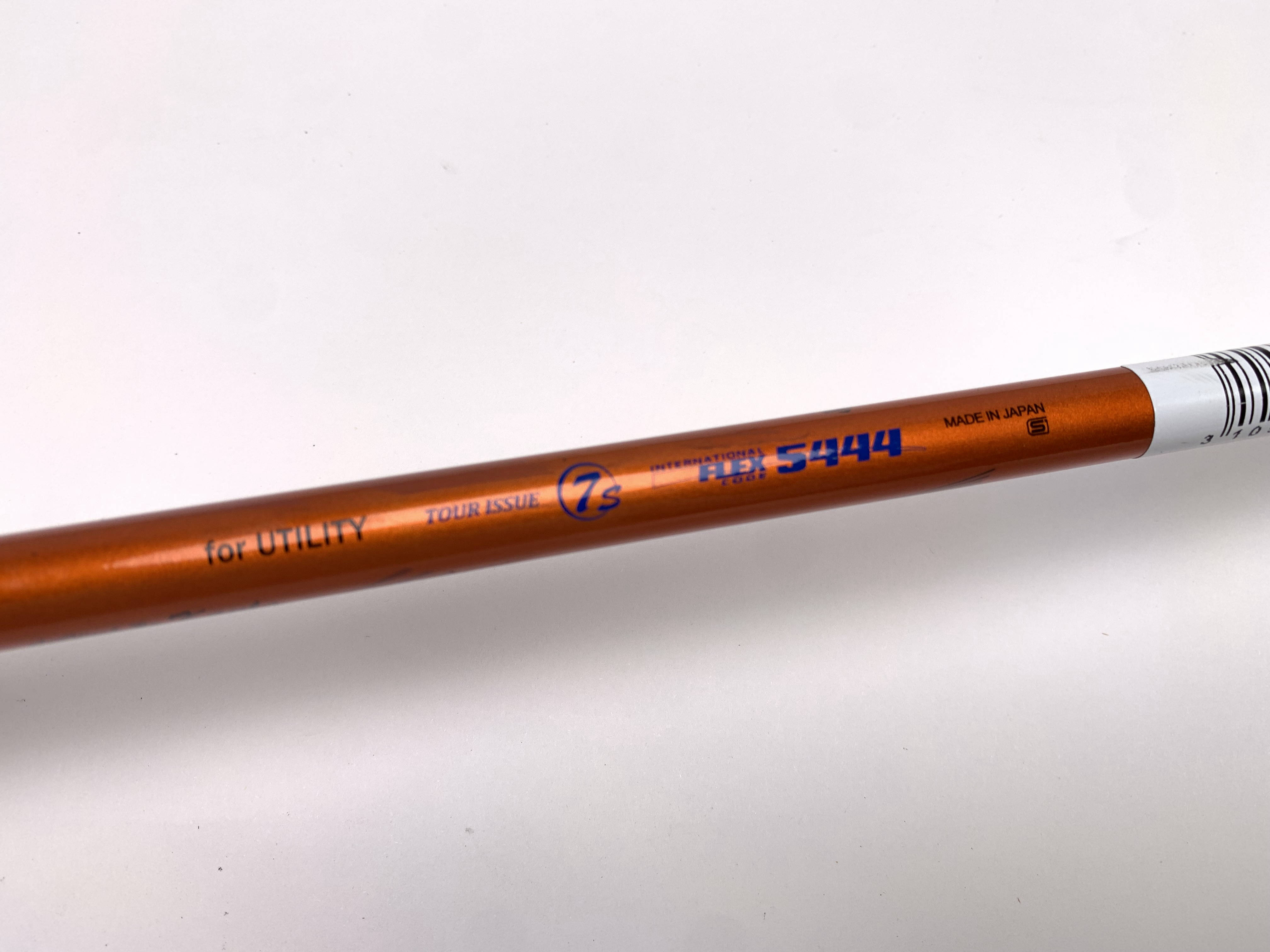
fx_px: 954
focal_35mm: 26
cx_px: 635
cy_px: 476
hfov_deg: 67.3
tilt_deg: -69.5
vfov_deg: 53.1
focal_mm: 4.25
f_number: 1.8
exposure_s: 1/220
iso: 25
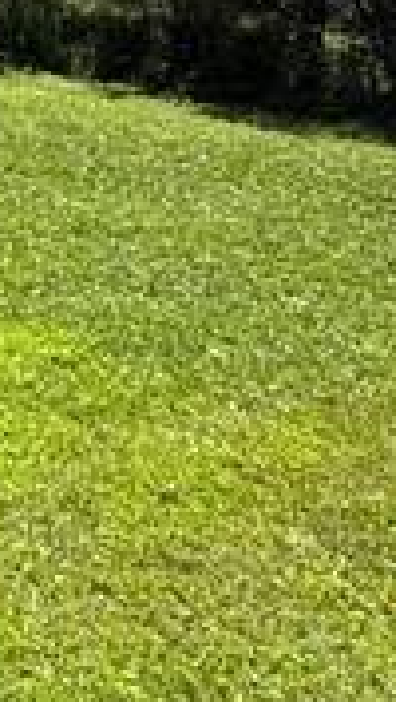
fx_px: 1637
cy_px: -87
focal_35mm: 88
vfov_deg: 22.7
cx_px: -883
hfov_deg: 9.7
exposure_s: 1/605
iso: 40
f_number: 2.2
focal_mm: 2.22
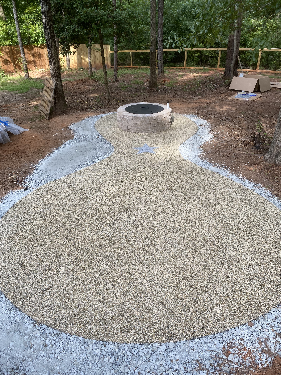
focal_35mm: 26
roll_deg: +1.1
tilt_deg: -29.7
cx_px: 140
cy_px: 188
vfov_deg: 67.3
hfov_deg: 53.1
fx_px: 281
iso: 32
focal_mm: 4.25
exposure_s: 1/326
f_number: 1.8
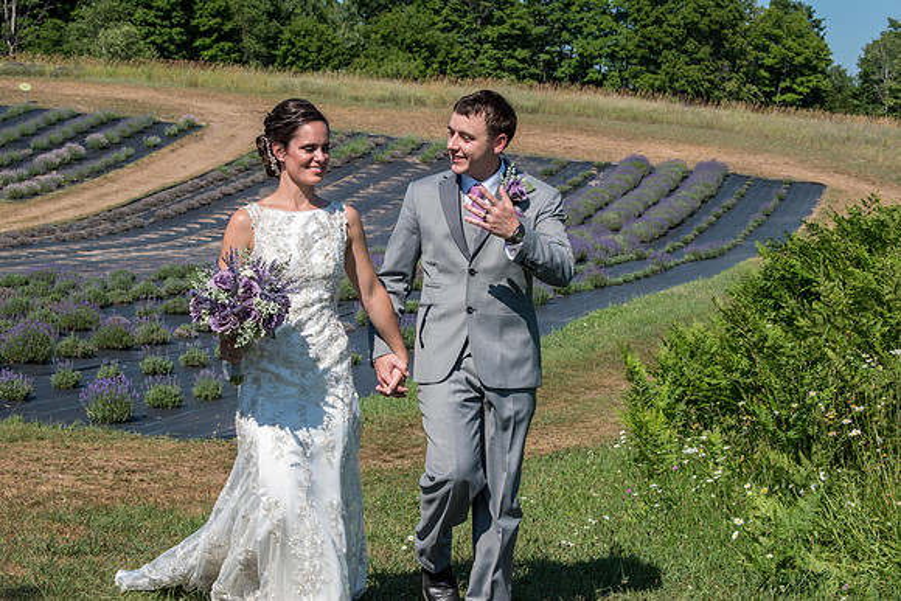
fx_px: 2065
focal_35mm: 82
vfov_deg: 16.6
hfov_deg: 24.6
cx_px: 450
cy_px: 300
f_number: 11
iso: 200
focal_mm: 55
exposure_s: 1/500
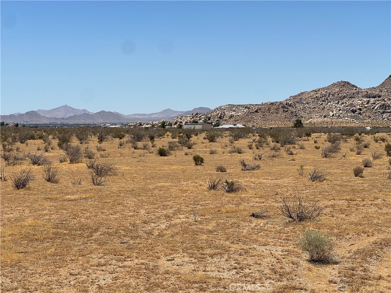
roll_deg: +0.5
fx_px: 870
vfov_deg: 19.1
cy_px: 146
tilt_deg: -3.0
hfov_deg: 25.3
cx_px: 196
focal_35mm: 77
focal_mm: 9
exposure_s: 1/1292
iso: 32
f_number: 2.8
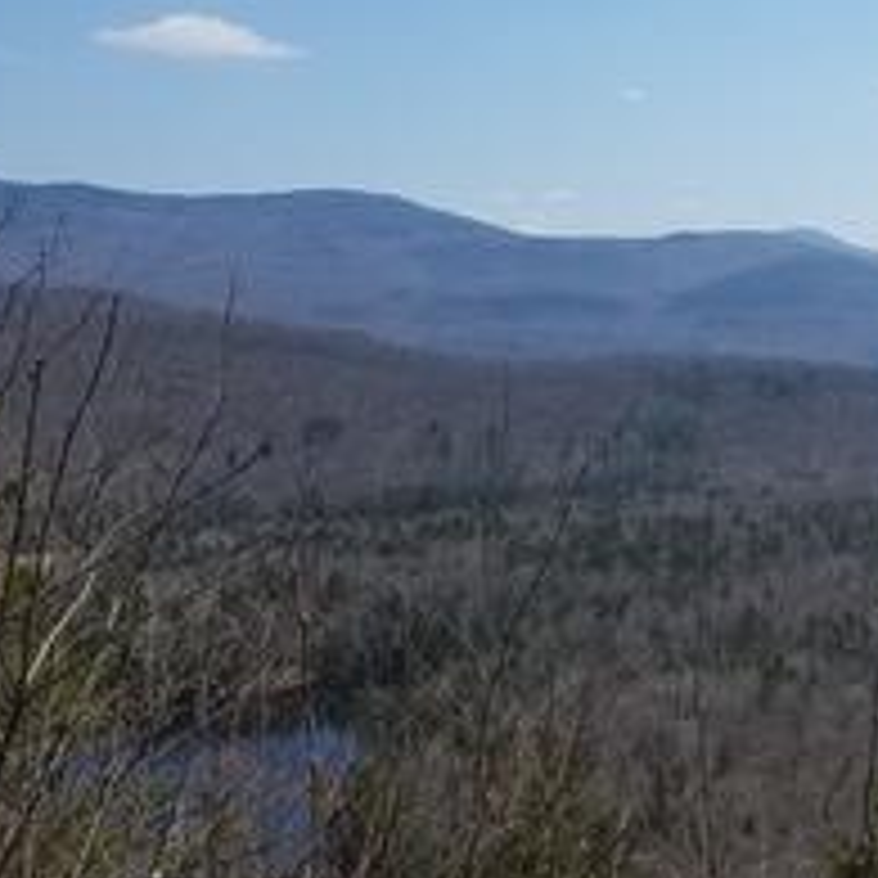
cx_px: 842
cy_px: 304
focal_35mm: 59
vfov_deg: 28.9
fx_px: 1693
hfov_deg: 27.7
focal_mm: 4.2
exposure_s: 1/4144
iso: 50
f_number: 1.7
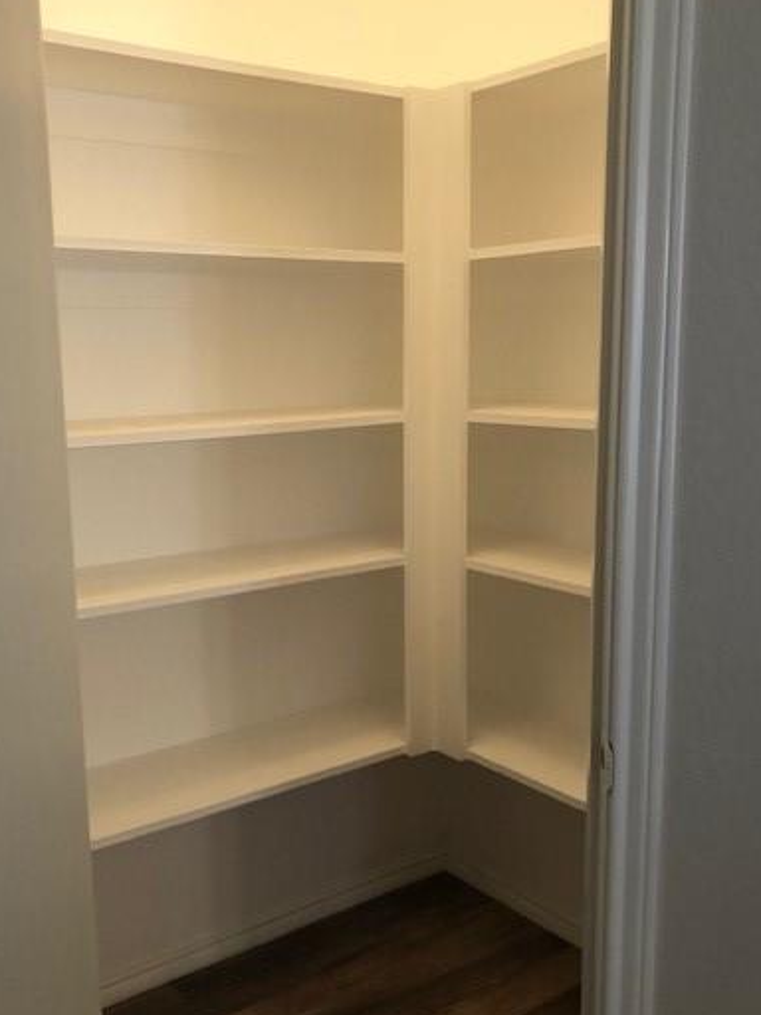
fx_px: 1026
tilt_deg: -10.2
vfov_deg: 52.6
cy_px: 547
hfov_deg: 40.6
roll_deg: +1.4
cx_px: 337
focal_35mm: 35
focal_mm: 4
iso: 40
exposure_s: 1/15
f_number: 1.8
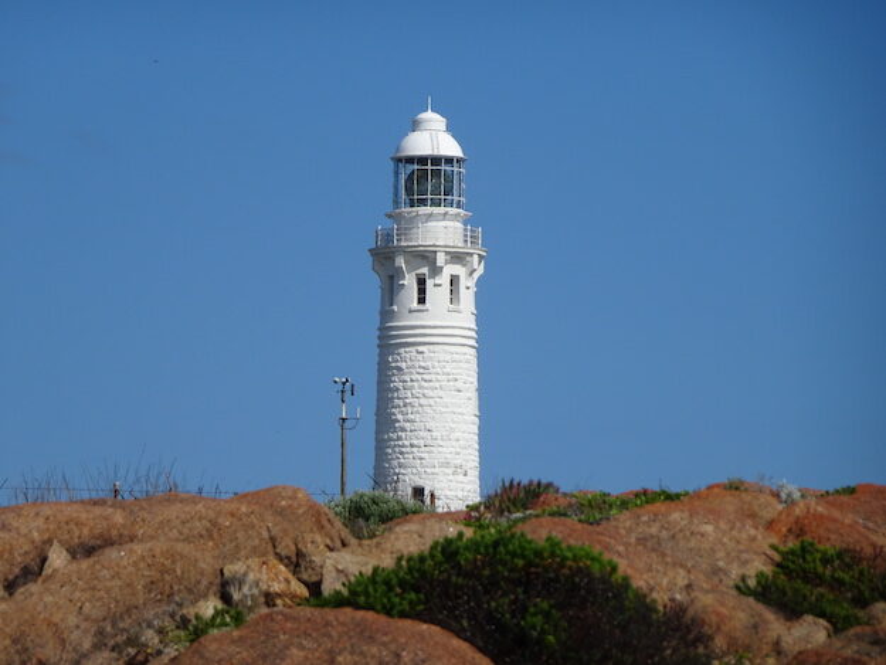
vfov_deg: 4.8
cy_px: 332
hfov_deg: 6.4
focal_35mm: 308
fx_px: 7885
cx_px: 443
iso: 80
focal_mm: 52.59
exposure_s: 1/800
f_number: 6.3
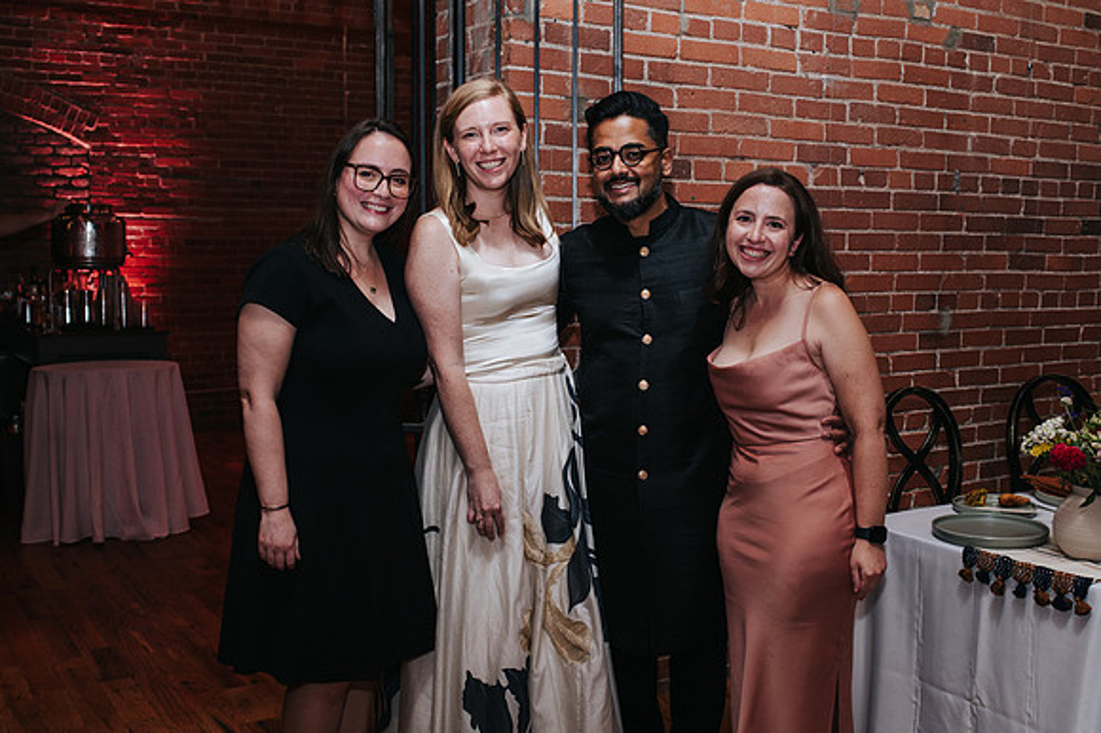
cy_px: 374
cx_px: 564
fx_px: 1229
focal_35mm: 40
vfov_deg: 33.2
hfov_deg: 48.2
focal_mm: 35
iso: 800
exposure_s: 1/200
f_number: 4
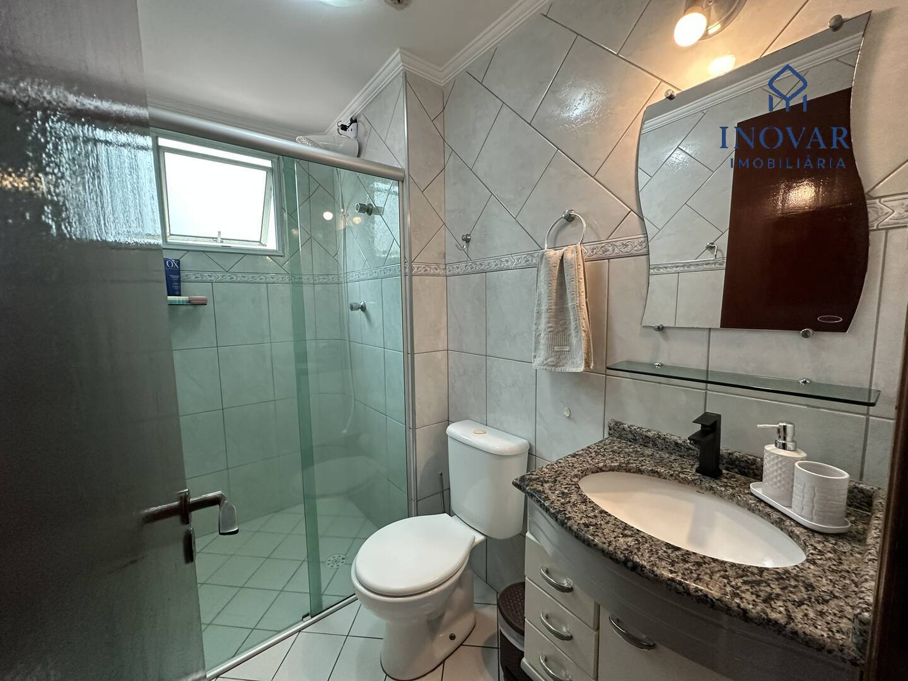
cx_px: 454
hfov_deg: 102.1
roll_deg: +0.2
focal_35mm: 14
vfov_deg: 85.7
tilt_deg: -5.2
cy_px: 340
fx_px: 367
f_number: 2.2
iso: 320
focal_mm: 2.22
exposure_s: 1/120
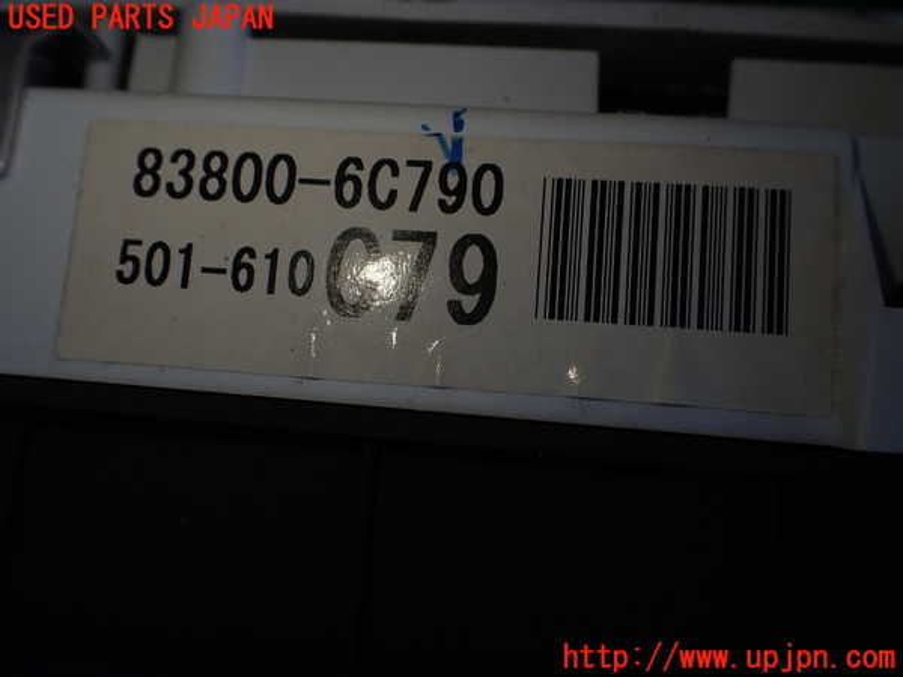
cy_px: 338
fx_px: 783
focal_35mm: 30
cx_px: 452
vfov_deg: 46.8
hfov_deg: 60.0
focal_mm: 5.4
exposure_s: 1/640
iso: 100
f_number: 3.2
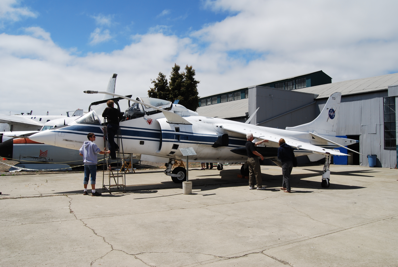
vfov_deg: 48.0
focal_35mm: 27
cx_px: 199
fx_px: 299
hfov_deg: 67.3
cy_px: 134
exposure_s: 1/320
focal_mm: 18
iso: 100
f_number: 9
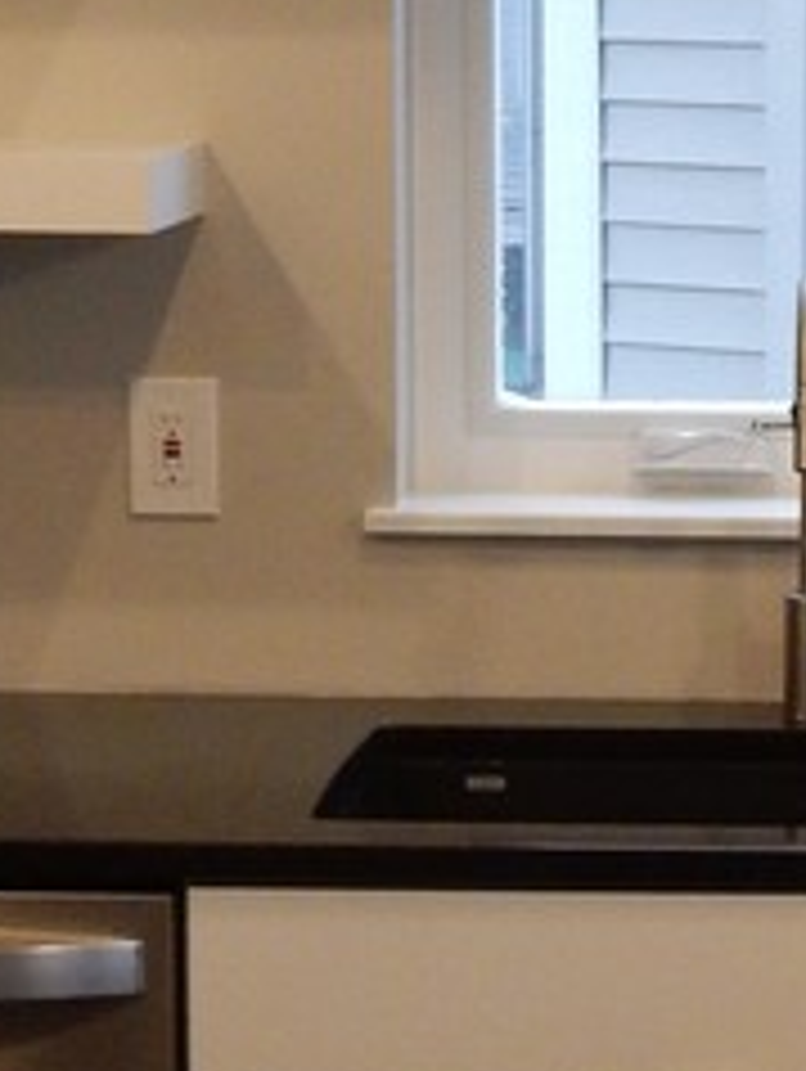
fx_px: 4494
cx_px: 1049
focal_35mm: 145
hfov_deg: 10.0
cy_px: 454
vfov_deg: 13.6
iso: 280
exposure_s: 1/30
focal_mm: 5.4
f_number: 4
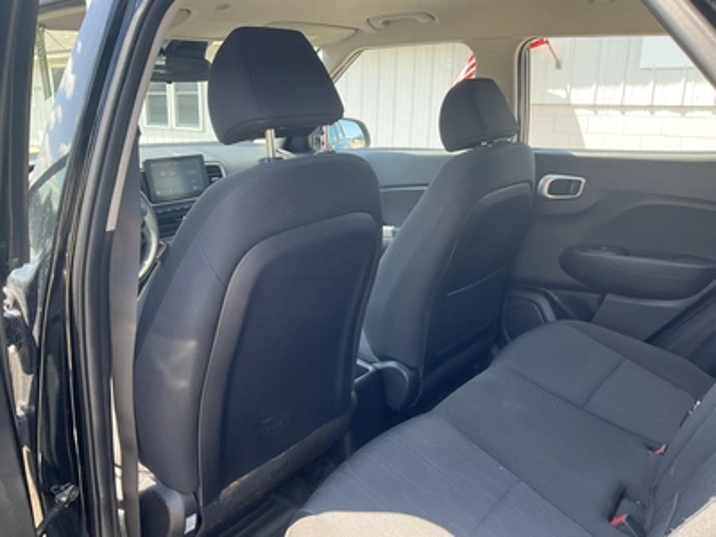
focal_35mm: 29
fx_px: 600
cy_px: 268
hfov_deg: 61.7
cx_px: 358
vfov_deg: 48.2
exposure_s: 1/134
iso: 32
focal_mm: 3
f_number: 1.8
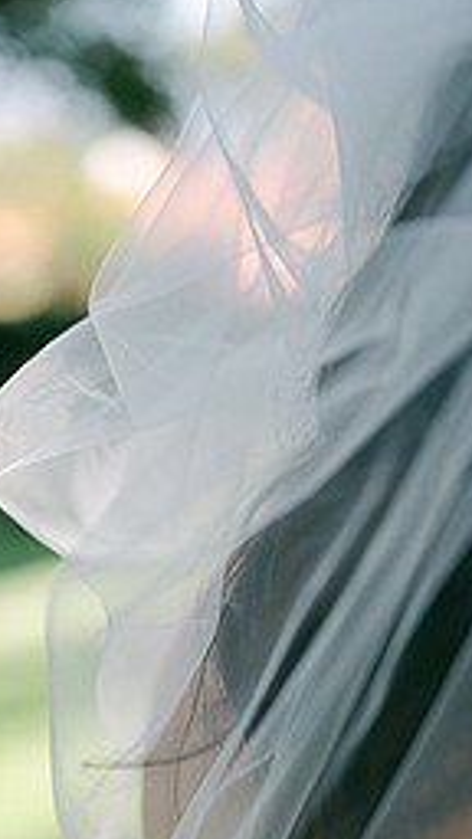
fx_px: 2047
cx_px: 175
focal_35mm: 92
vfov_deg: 22.7
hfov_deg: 13.1
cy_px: 714
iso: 100
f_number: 1.8
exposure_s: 1/1250
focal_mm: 50
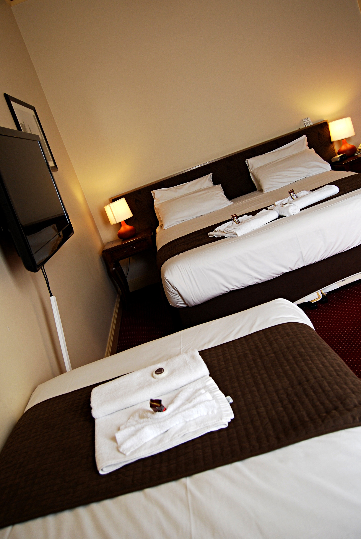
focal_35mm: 27
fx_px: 405
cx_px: 180
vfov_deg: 67.3
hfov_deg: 48.0
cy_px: 270
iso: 200
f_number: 4
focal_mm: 18
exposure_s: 1/60
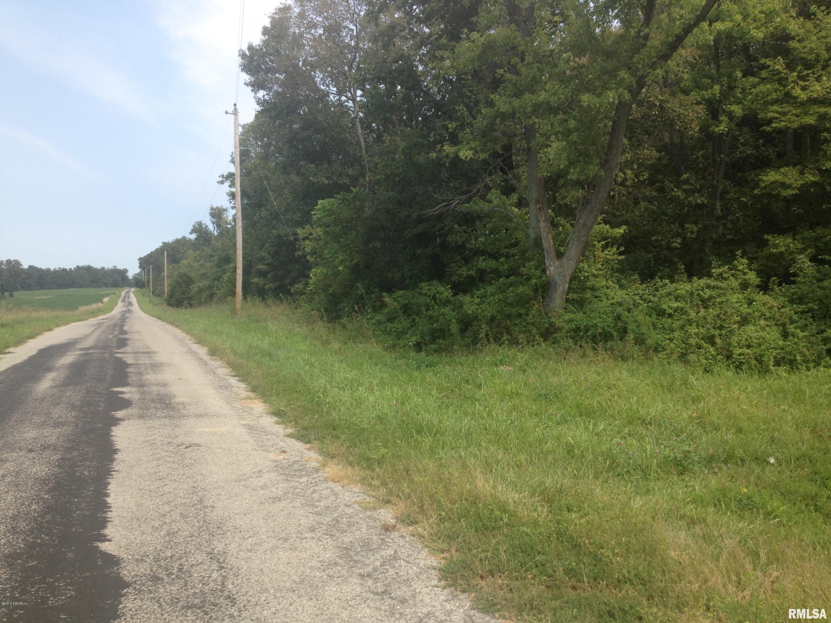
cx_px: 416
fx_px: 840
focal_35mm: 35
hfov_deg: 52.6
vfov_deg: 40.7
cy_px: 312
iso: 50
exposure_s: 1/905
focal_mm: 4.28
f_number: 2.4
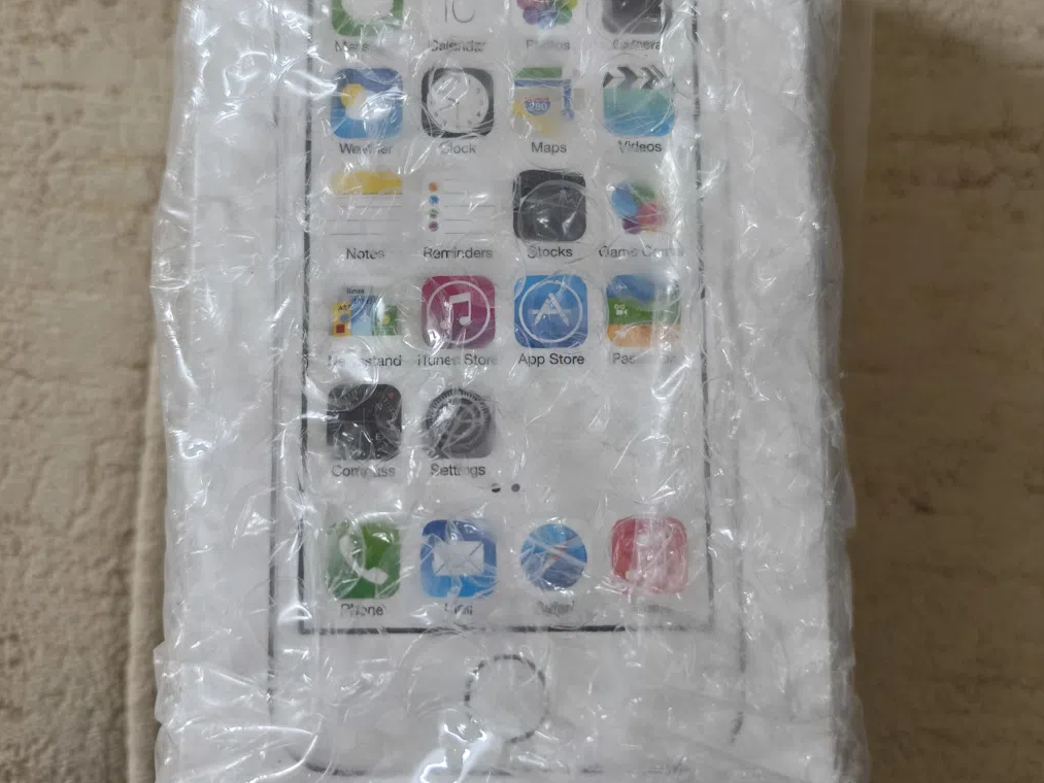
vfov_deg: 45.0
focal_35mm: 31
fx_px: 935
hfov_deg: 58.3
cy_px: 288
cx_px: 527
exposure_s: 1/120
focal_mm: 5.56
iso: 392
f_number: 1.8
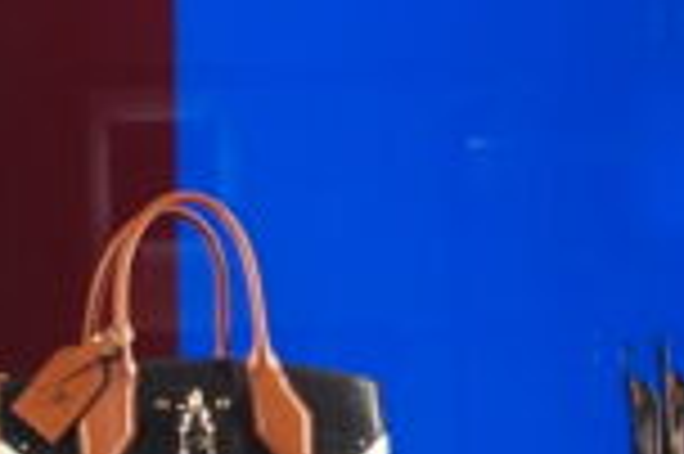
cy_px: -220
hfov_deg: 8.4
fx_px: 4669
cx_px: 90
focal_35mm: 246
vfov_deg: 5.5
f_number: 3.6
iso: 200
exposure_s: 1/60
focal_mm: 15
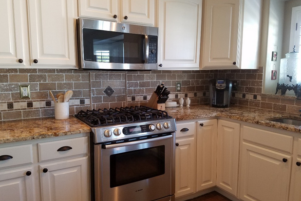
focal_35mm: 28
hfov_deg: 65.5
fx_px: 234
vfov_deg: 46.4
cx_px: 146
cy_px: 96
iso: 160
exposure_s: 1/60
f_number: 1.7
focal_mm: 4.2
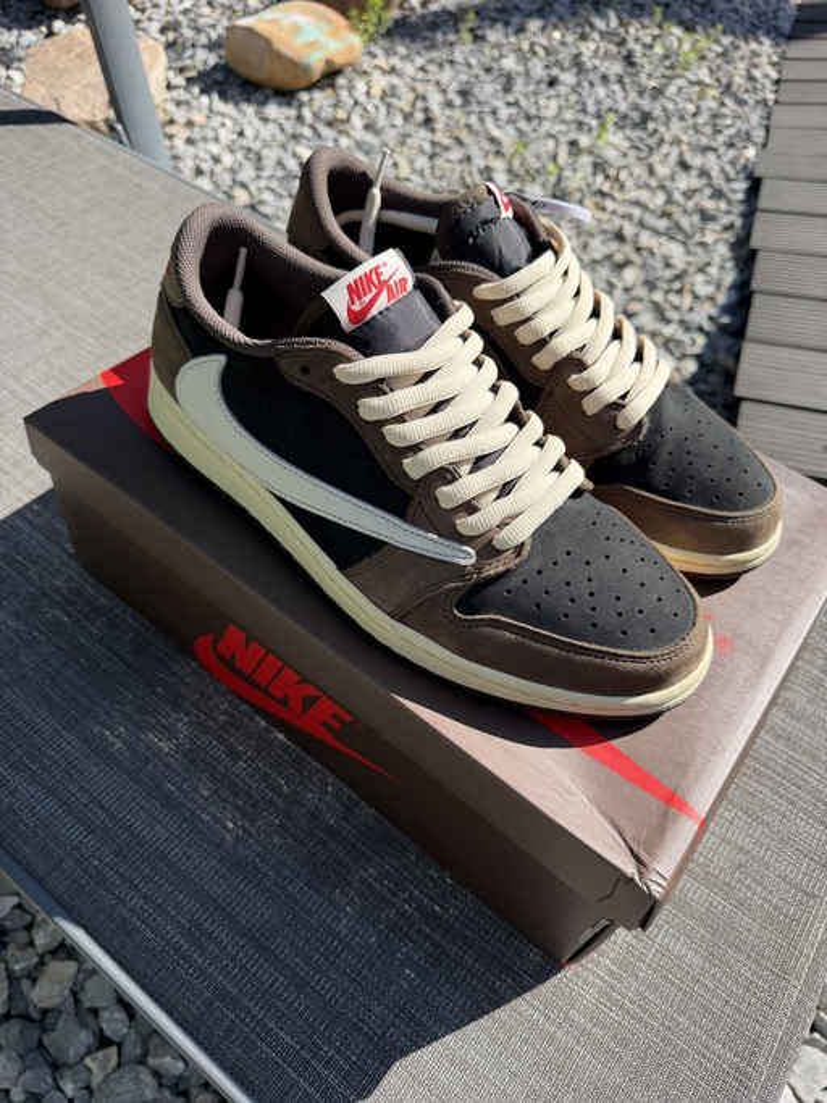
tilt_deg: -46.5
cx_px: 414
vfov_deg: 71.6
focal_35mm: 24
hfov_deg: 56.8
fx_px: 765
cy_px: 552
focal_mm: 6.76
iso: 100
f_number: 1.78
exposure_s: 1/3021
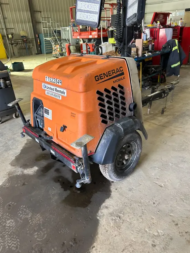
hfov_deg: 53.1
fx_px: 190
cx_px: 95
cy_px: 126
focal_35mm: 26
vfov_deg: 67.3
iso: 80
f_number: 1.5
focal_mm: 5.7
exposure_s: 1/60
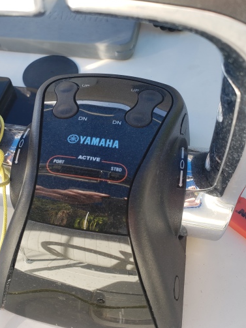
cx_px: 111
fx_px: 294
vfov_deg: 58.1
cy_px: 141
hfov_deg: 45.4
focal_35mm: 31
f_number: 2.4
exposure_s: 1/157
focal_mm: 4.3
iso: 50
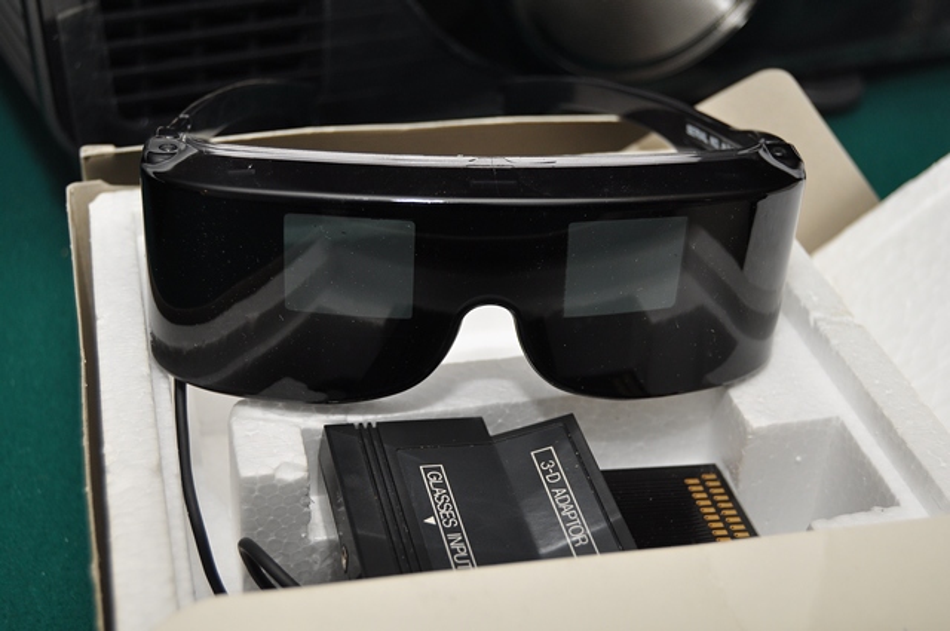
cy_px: 316
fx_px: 1502
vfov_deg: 23.7
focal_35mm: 57
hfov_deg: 35.1
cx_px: 475
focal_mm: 38
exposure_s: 1/200
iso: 400
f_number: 5.6
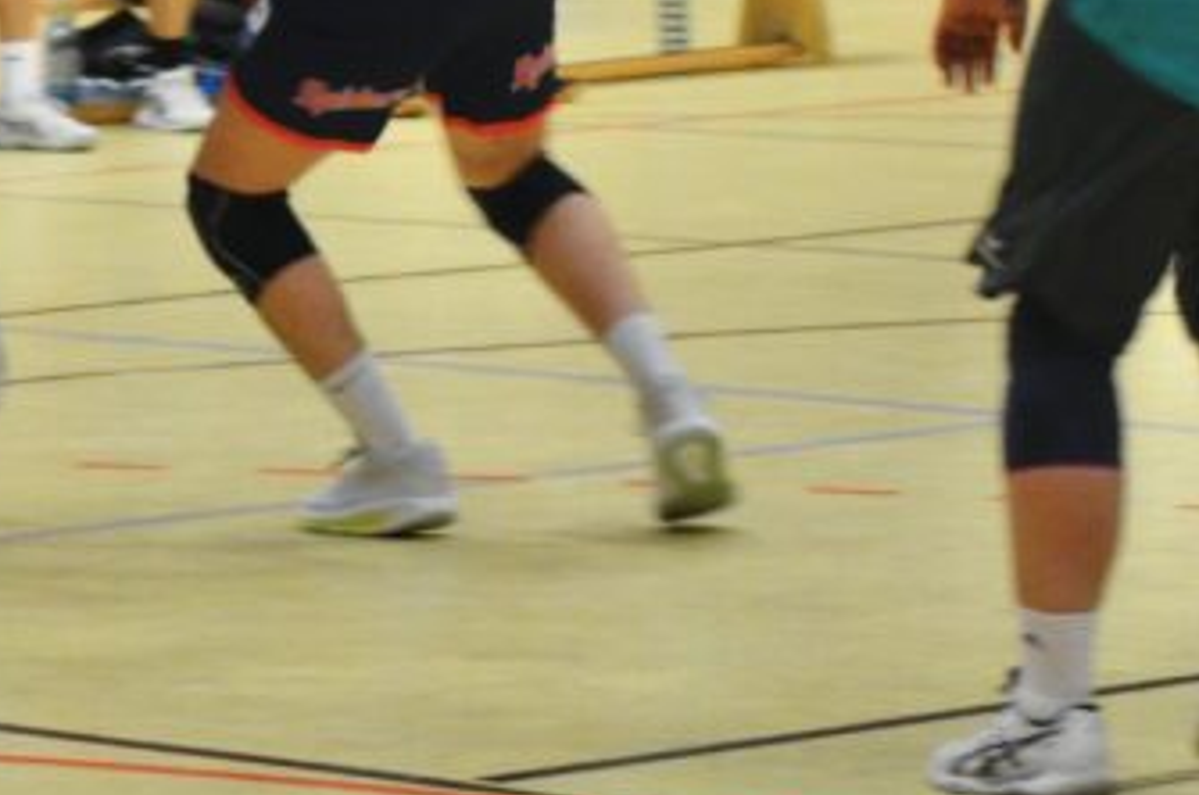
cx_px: -515
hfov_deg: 8.0
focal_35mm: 253
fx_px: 8395
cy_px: -122
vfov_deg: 5.4
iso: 1600
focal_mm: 55
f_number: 4
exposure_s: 1/100
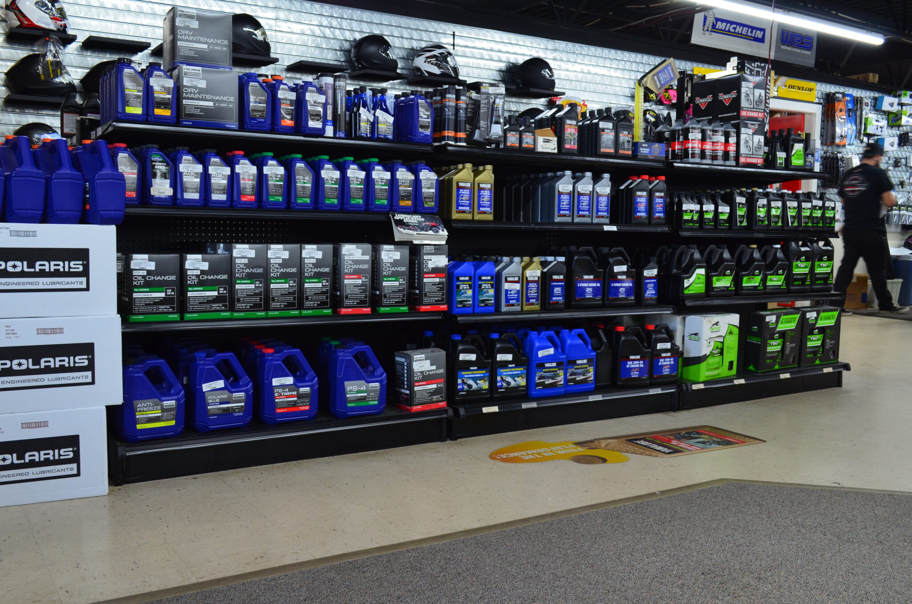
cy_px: 302
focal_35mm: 36
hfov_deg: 53.2
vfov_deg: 36.7
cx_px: 456
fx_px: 910
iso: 560
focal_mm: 24
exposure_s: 1/15
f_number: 8
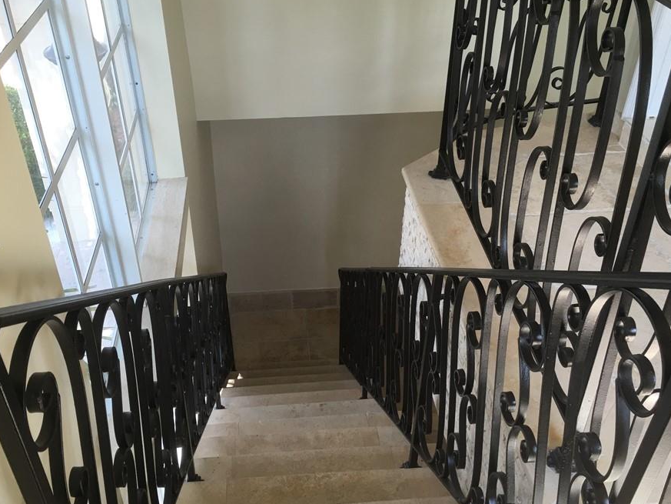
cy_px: 250
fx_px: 659
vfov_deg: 41.8
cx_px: 312
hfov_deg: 53.9
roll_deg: +1.0
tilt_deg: -36.4
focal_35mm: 34
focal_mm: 4.15
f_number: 2.2
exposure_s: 1/30
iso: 25
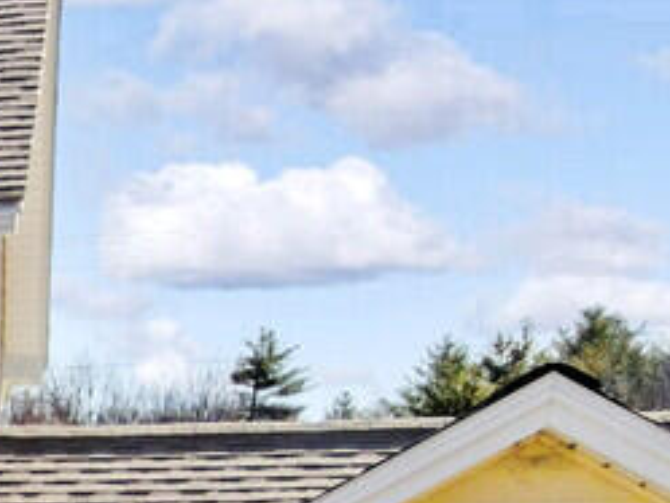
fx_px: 2982
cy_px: 1181
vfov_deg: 8.8
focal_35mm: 154
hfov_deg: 10.3
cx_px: -1138
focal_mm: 4.5
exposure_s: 1/800
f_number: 2.8
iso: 200
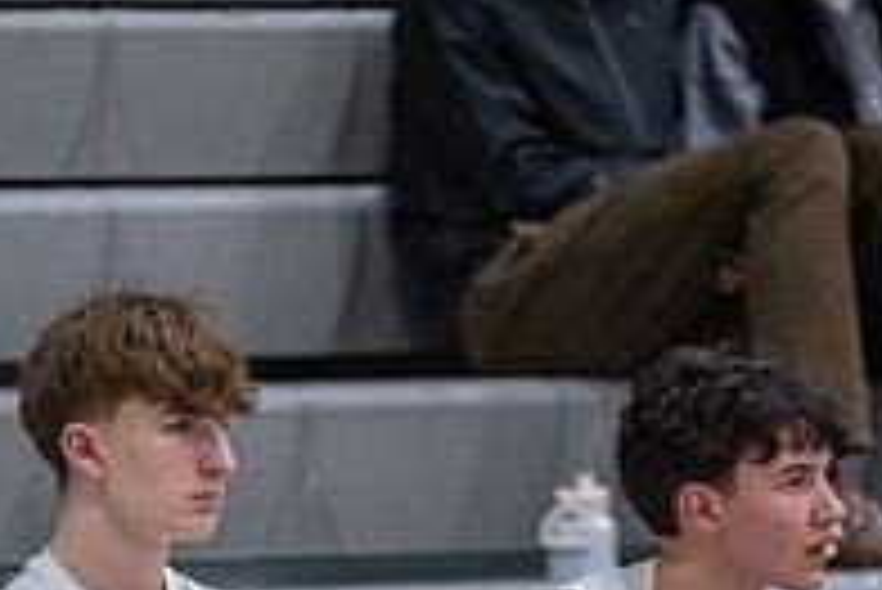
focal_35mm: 591
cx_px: 346
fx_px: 14490
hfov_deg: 3.5
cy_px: 754
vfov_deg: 2.3
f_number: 2.8
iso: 4500
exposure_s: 1/1000
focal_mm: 200
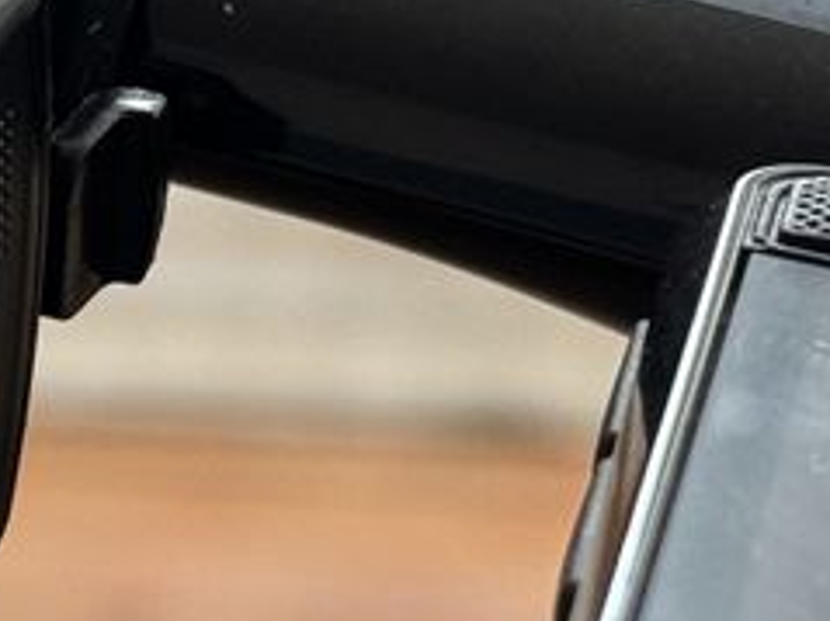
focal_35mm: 241
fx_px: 5776
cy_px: 156
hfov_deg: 8.2
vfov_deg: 6.2
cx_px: 83
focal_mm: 6.76
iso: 100
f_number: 1.78
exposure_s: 1/77
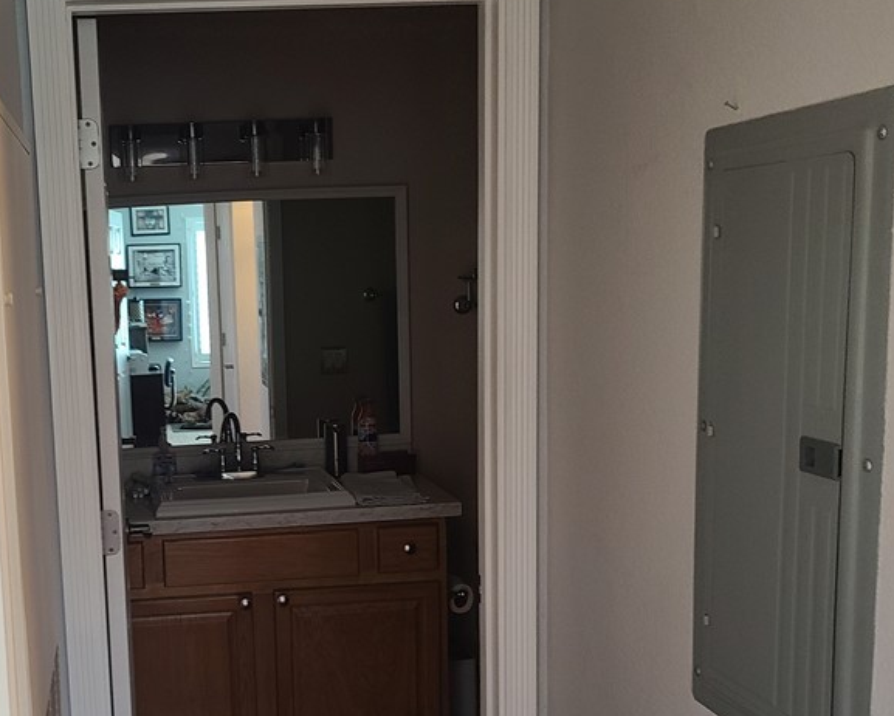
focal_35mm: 45
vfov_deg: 33.2
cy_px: 473
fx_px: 1191
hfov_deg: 39.6
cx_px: 184
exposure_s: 1/60
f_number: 1.8
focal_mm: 5.4
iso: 160
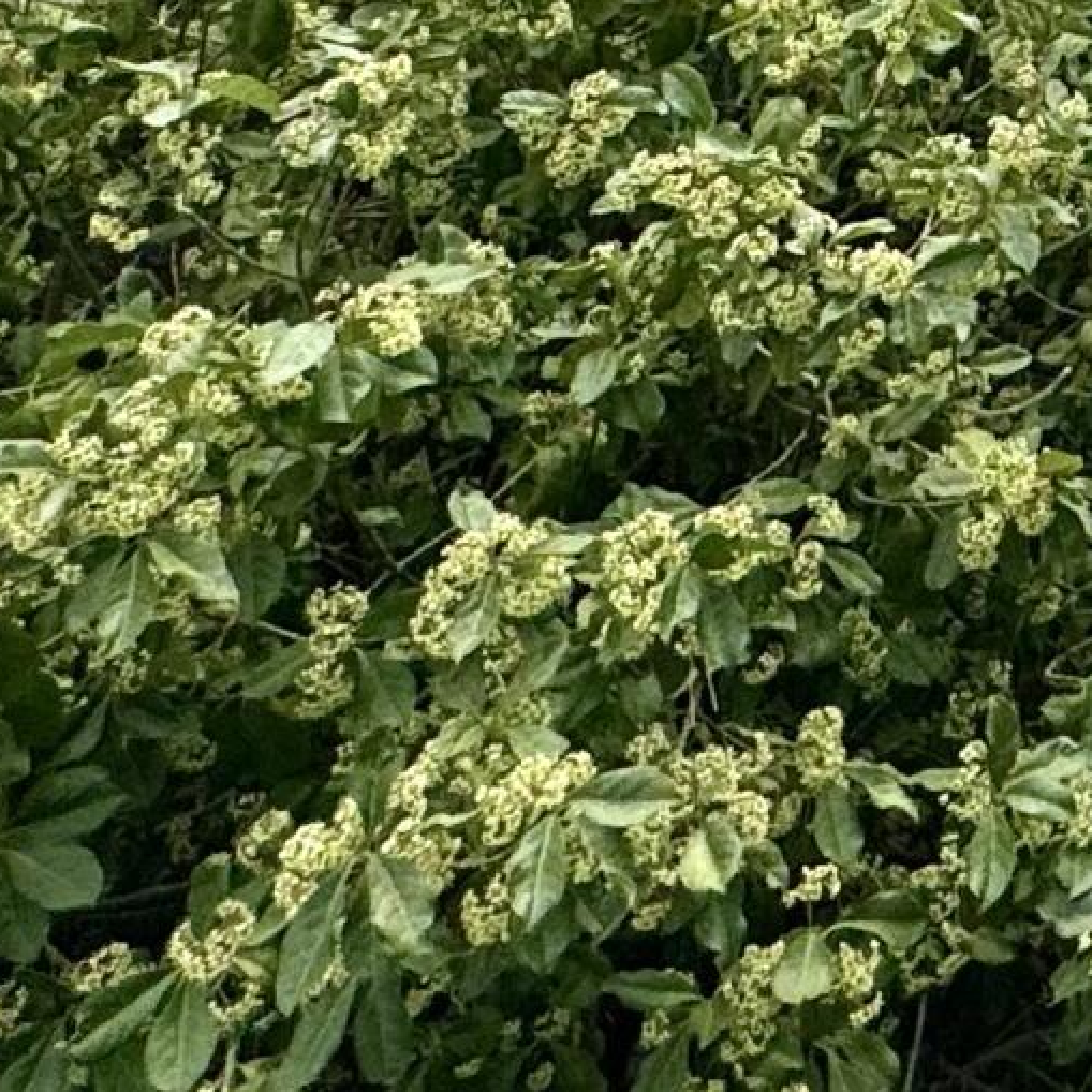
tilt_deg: -5.2
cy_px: -817
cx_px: 2036
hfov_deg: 18.1
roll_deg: +0.1
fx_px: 2605
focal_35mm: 73
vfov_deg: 18.8
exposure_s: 1/3390
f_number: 2.2
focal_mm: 2.22
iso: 50
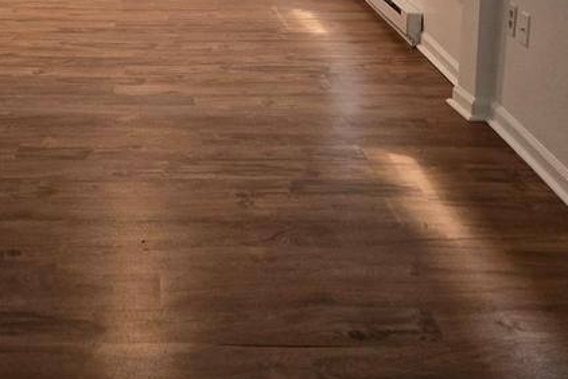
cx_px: 148
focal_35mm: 58
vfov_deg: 21.4
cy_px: -98
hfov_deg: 33.8
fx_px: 916
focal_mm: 5.4
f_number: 1.8
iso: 125
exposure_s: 1/120
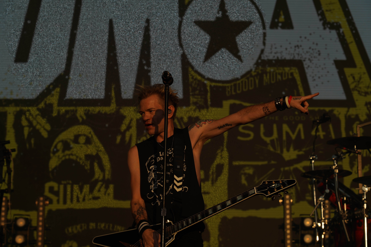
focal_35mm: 105
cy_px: 124
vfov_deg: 13.0
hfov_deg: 19.5
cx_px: 186
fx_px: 1082
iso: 100
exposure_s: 1/800
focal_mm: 105
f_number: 8
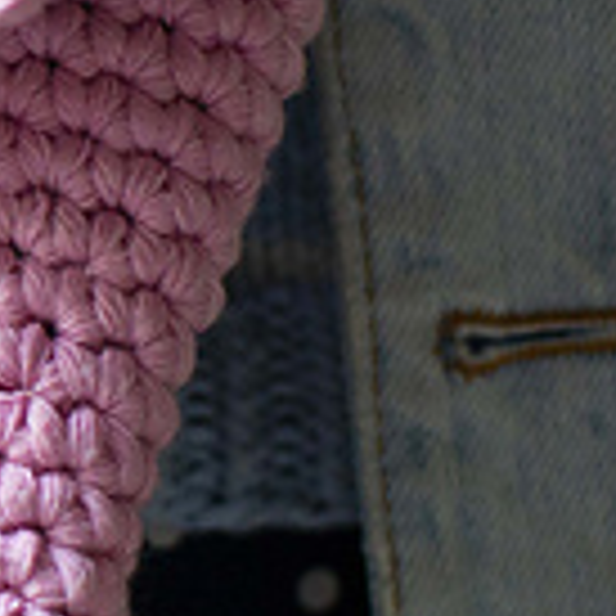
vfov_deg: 8.4
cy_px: 56
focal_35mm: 208
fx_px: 4187
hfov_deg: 8.2
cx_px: -364
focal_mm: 35
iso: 400
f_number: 2.5
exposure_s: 1/80
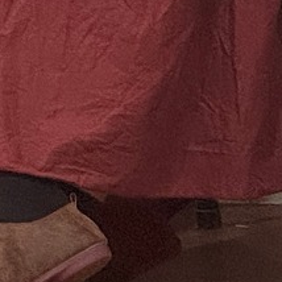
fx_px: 4719
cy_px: -264
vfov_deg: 3.4
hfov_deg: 3.4
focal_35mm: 512
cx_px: -519
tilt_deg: -2.0
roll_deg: +3.3
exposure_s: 1/50
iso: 500
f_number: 2.8
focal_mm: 9
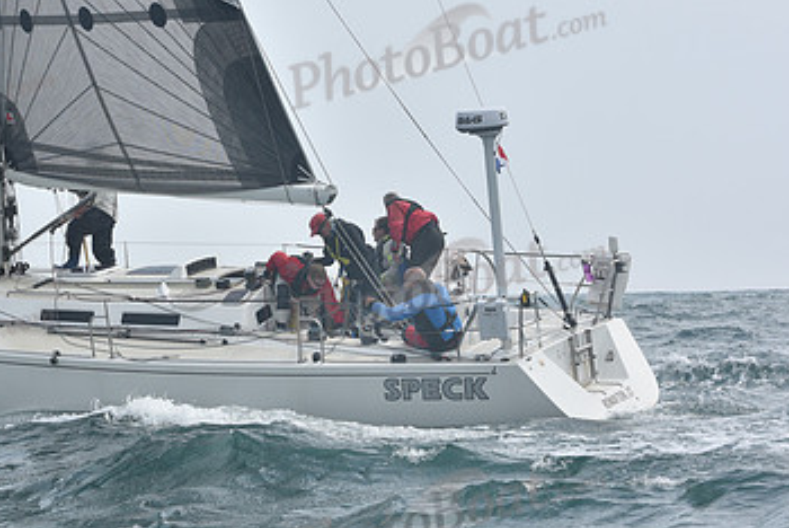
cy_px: 200
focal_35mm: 116
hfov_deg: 17.5
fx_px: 2544
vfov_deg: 11.8
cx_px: 174
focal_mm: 70
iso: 320
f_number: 11
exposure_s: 1/800
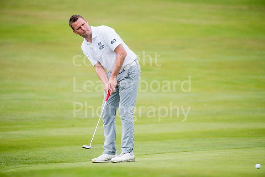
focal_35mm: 300
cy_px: 88
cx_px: 132
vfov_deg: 4.6
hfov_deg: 6.9
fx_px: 2209
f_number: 5
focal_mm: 300
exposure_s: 1/2000
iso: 800
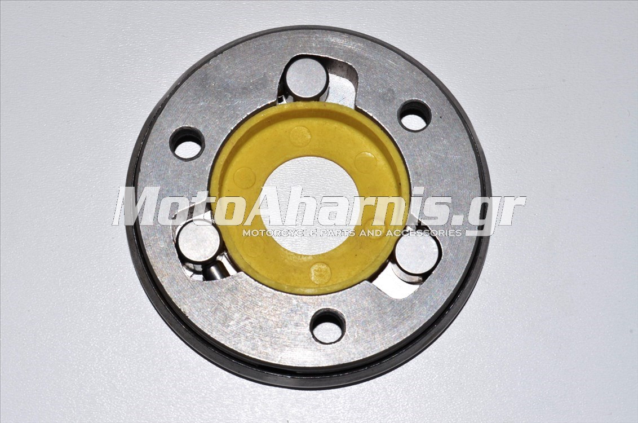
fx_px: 1459
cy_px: 212
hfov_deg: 24.7
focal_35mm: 82
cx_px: 319
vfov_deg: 16.5
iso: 160
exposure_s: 1/125
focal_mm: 55
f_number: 20
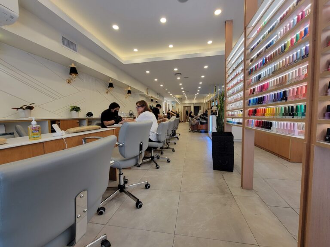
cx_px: 165
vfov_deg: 89.9
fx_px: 124
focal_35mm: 13
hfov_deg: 106.2
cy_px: 124
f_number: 2.2
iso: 50
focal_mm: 2.2
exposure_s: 1/60
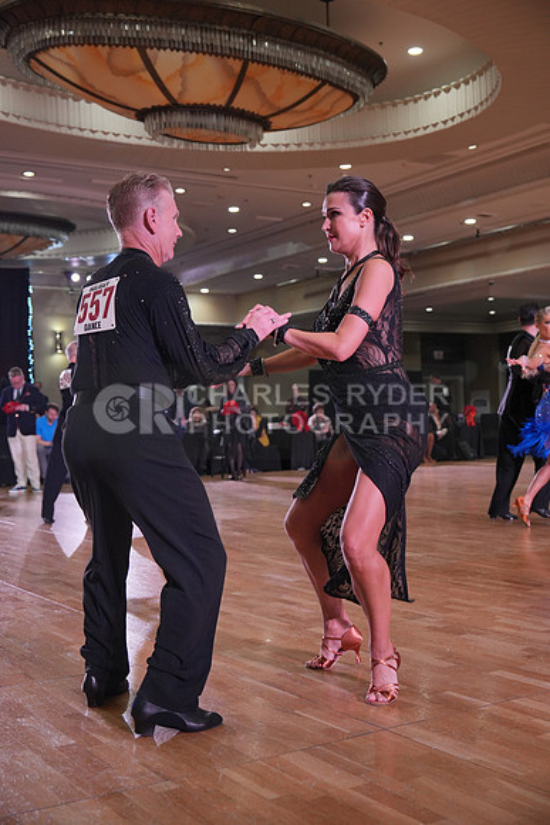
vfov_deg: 45.4
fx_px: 985
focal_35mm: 43
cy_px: 412
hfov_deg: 31.2
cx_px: 275
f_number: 4
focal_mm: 43
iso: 1600
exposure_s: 1/500
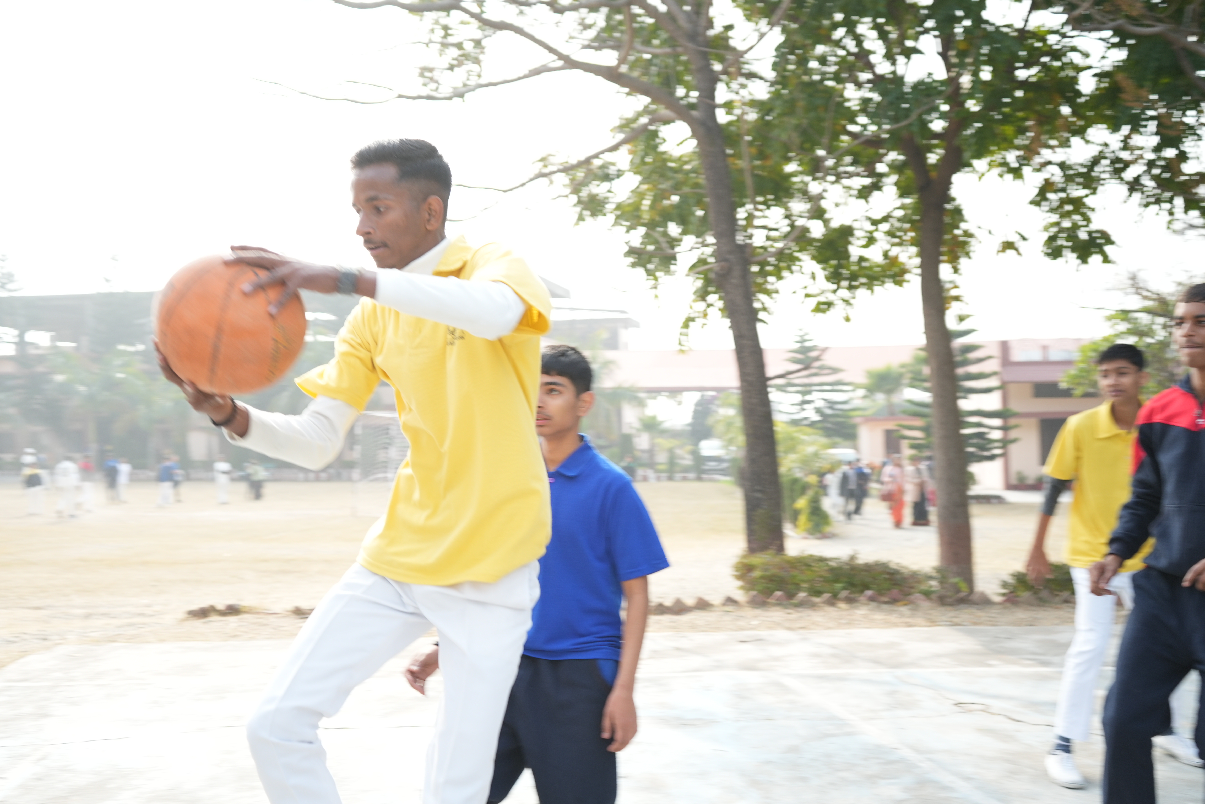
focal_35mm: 36
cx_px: 602
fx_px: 1205
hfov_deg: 53.1
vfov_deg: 36.9
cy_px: 402
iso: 250
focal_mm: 36
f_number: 4.5
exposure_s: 1/320
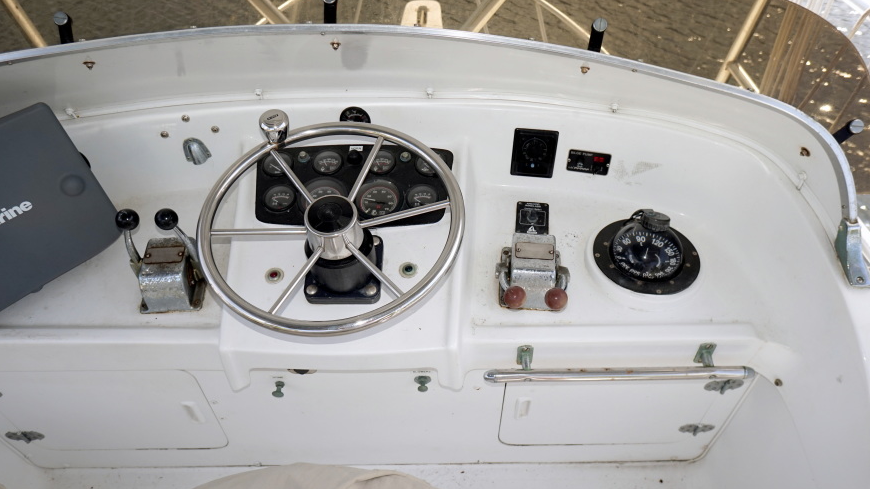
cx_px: 440
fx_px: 600
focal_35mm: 26
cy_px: 262
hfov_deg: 71.9
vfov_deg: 44.3
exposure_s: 1/160
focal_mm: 16
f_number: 4.5
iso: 100
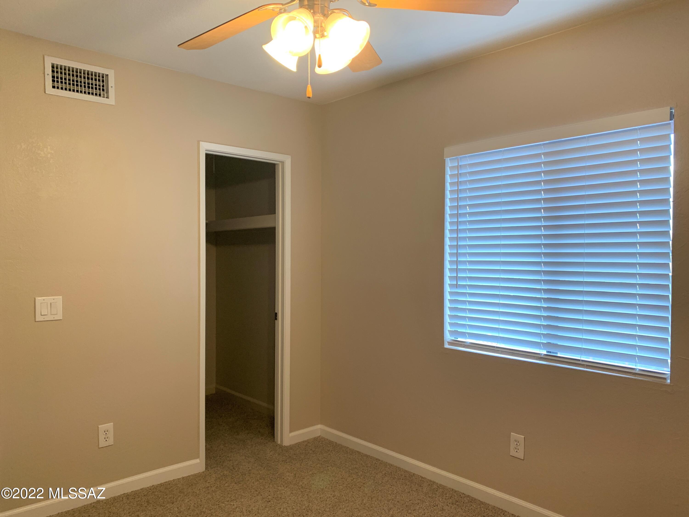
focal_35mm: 26
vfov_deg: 53.1
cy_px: 258
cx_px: 344
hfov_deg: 67.3
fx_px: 518
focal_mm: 4.25
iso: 64
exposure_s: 1/60
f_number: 1.8
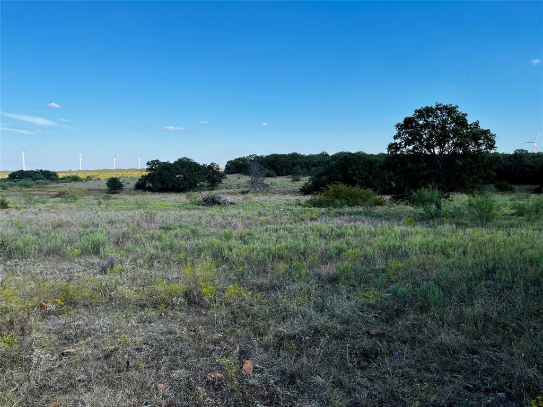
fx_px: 408
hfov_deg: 67.3
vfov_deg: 53.1
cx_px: 272
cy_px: 204
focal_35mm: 26
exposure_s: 1/2463
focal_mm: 5.1
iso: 50
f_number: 1.6
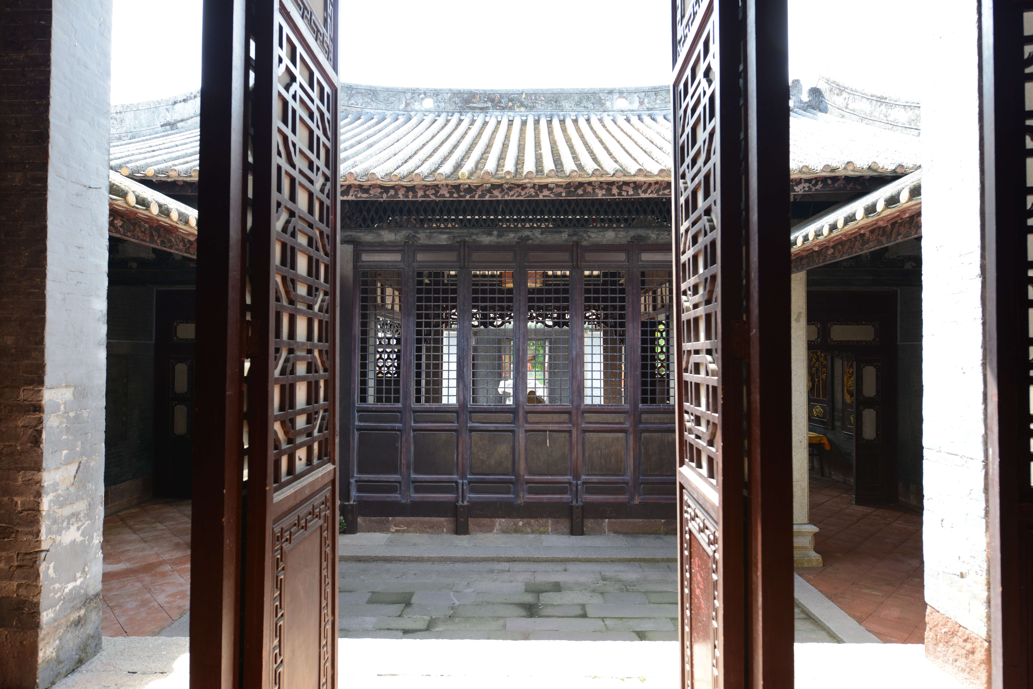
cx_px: 516
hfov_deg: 81.2
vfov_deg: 59.5
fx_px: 603
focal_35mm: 21
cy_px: 344
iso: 800
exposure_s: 1/200
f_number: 7.1
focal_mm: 21
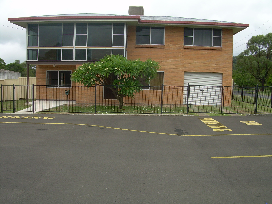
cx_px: 136
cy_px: 102
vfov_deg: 37.7
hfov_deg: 49.0
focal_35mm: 38
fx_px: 299
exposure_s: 1/250
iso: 50
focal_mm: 6.3
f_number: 4.6
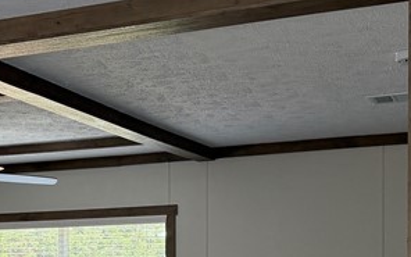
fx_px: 986
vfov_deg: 14.4
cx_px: 15
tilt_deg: -1.4
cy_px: 310
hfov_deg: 22.8
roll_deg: -0.3
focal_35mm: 88
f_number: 1.78
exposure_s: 1/192
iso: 200
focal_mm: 6.76
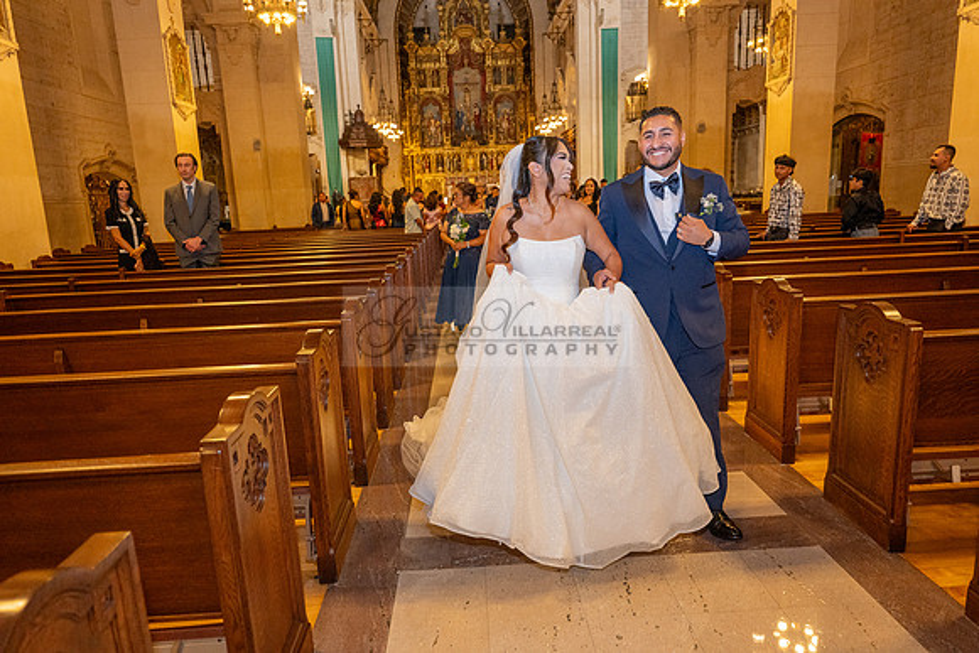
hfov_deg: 73.7
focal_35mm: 24
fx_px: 653
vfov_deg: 53.2
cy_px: 326
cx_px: 490
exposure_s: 1/200
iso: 2000
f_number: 3.5
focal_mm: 24
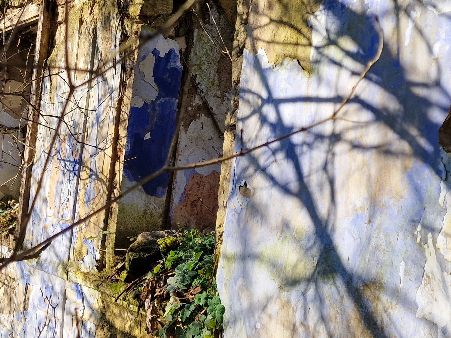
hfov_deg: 31.0
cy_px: 158
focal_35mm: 62
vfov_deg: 23.6
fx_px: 808
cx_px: 154
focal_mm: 6.4
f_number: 1.8
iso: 50
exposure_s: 1/379
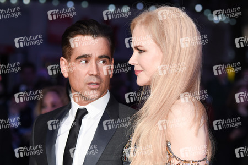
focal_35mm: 140
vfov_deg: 9.8
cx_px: 124
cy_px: 82
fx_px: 964
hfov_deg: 14.7
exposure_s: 1/250
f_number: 5.6
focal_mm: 140
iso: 800
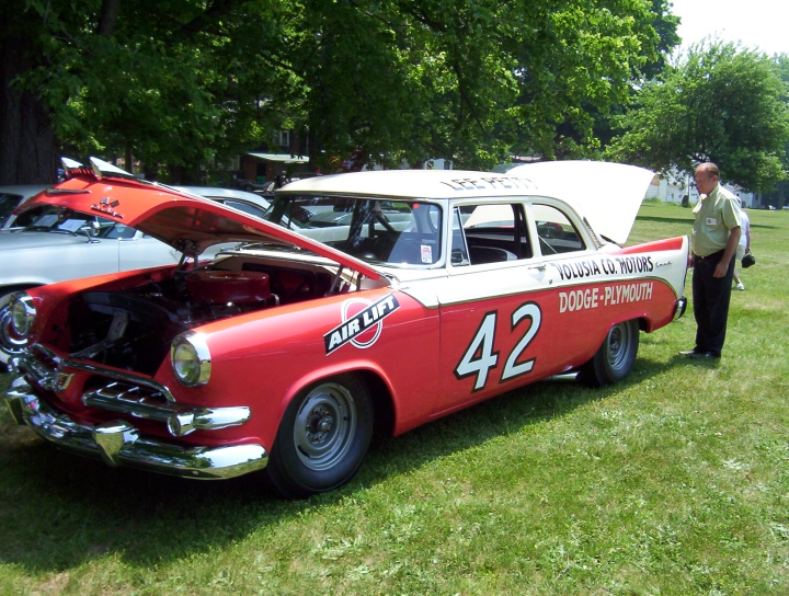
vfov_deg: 39.8
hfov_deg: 51.2
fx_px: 823
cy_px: 298
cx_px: 394
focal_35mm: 36
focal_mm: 5.54
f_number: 5.24
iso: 100
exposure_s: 1/398
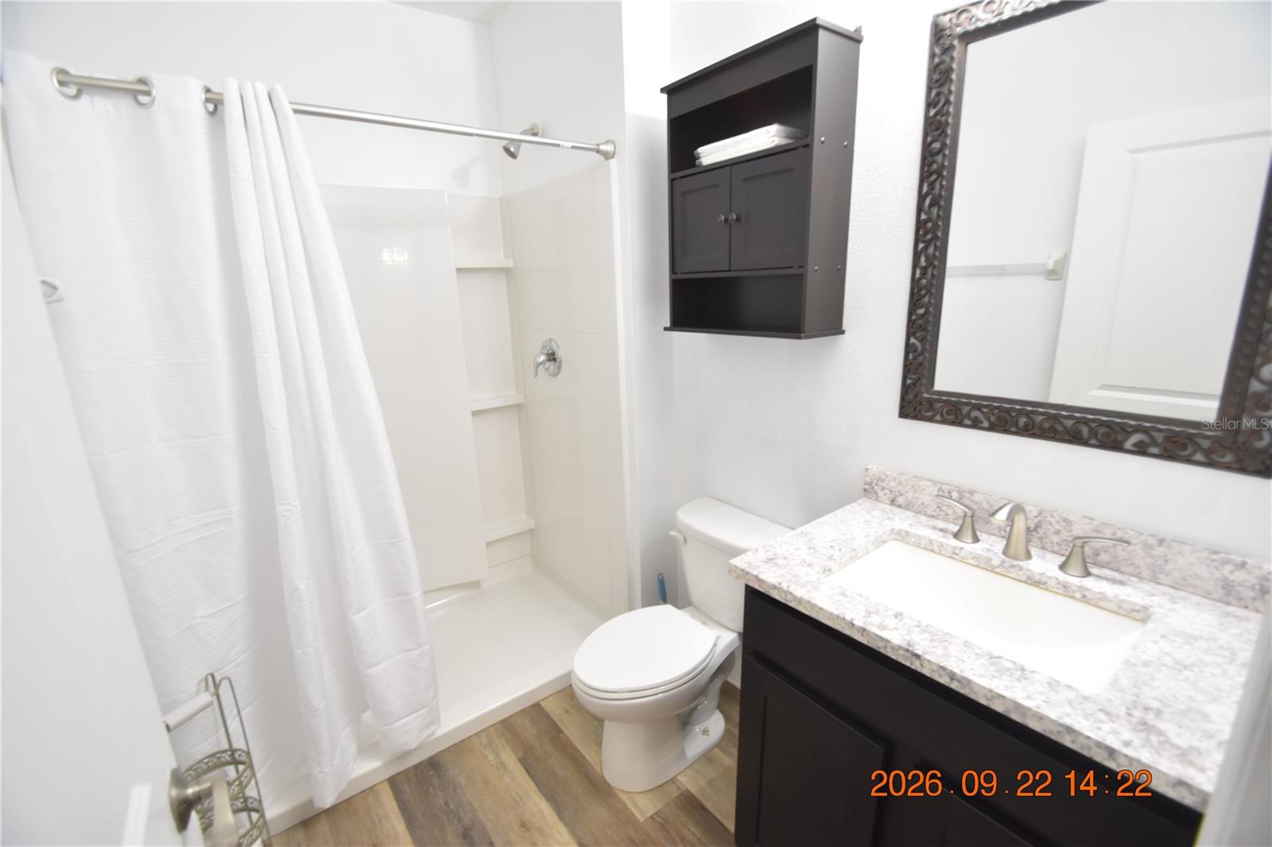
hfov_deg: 100.4
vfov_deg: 77.3
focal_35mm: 15
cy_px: 424
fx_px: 530
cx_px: 636
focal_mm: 10
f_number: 4
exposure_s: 1/60
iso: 800
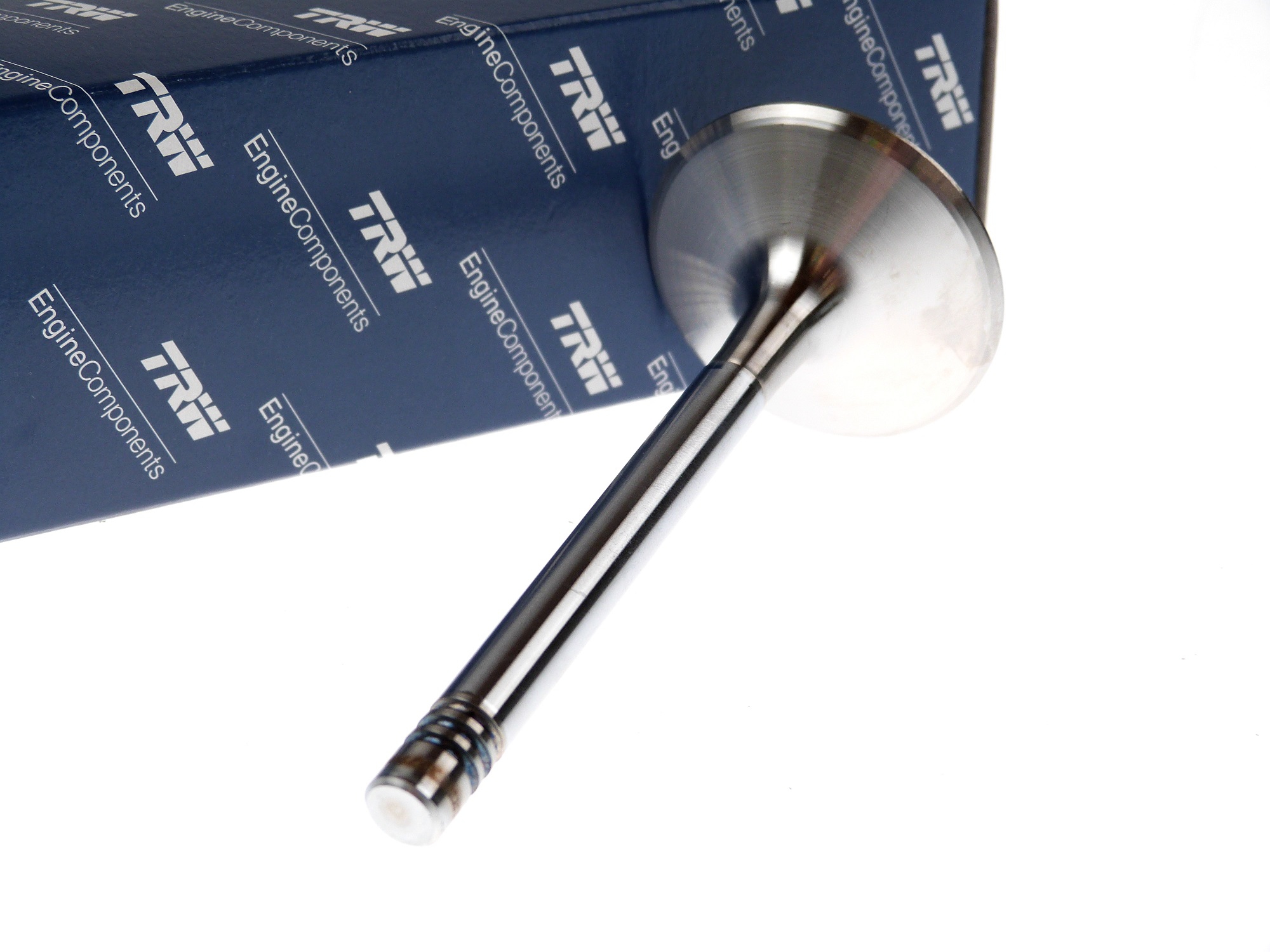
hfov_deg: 28.6
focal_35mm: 68
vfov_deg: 21.6
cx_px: 635
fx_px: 2495
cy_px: 476
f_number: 3.6
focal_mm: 12.1
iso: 100
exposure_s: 1/125
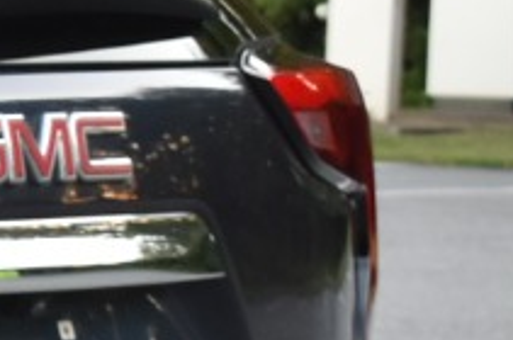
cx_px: -1382
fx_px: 5250
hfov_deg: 5.1
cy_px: 457
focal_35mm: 369
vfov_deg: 3.7
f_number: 4.5
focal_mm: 32
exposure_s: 1/60
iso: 640
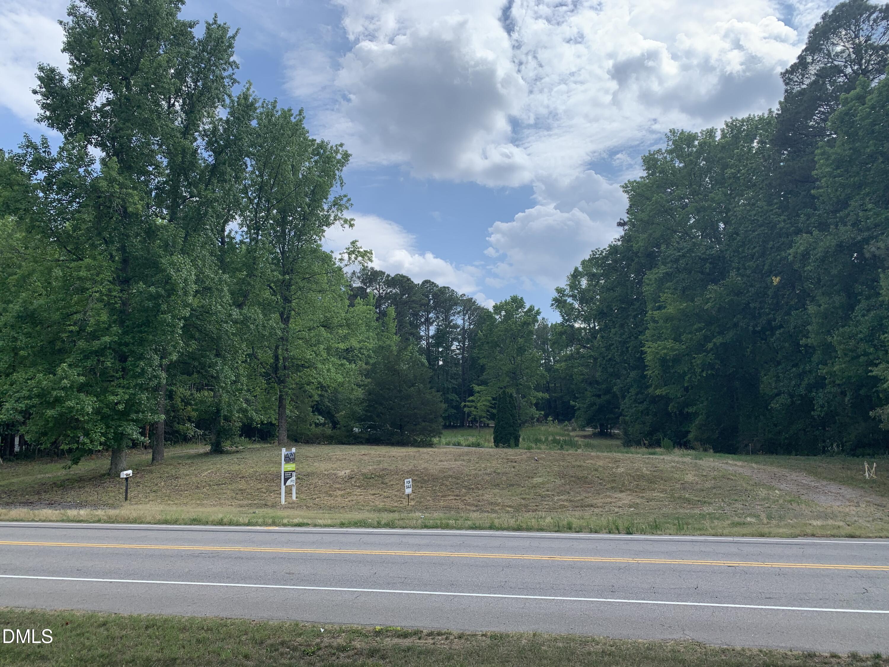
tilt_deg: +10.0
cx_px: 444
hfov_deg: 67.3
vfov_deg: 53.1
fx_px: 668
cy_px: 334
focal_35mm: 26
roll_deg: +1.4
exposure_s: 1/2611
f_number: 1.8
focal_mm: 4.25
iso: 25
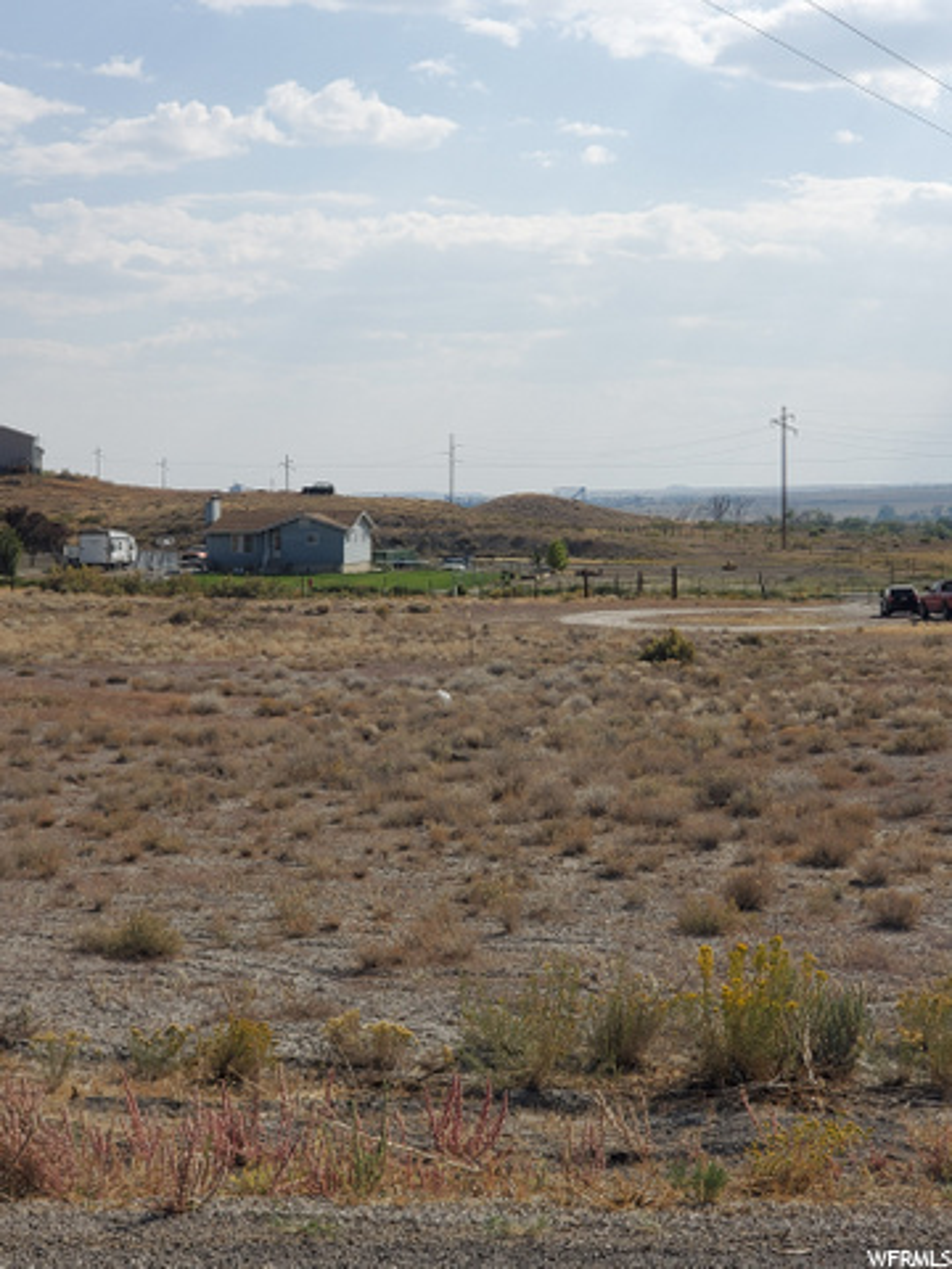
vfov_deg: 36.8
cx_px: 476
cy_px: 634
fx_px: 1907
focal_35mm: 52
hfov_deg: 28.0
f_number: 2.4
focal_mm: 6
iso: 50
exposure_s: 1/1449
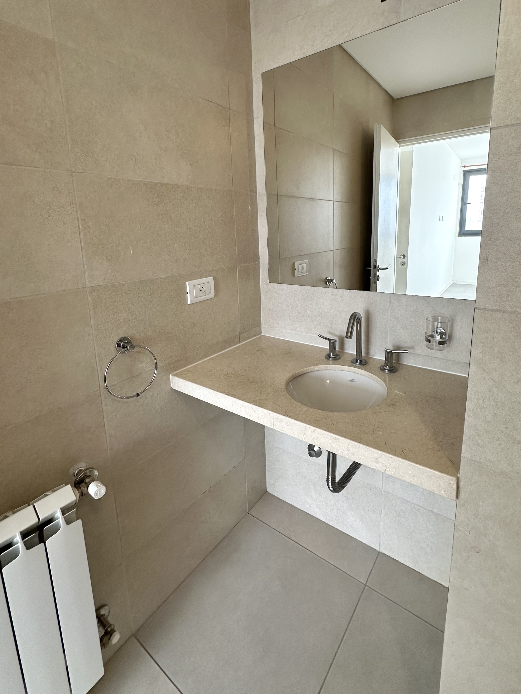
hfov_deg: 74.7
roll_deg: +0.7
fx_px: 341
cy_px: 292
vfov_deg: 90.3
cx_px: 276
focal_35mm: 17
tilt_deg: -10.0
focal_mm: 2.22
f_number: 2.2
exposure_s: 1/99
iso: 125
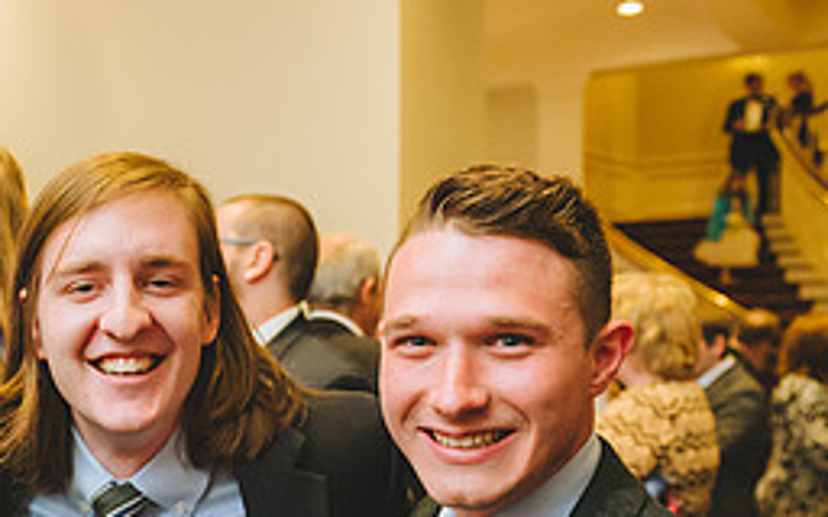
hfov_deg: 32.7
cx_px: 120
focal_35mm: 60
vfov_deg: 21.3
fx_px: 1354
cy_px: 428
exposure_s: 1/160
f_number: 4
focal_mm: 26
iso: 3200
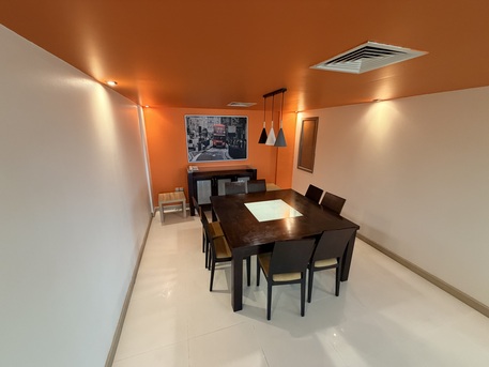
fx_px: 198
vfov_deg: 85.7
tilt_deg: -14.3
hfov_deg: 102.0
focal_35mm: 14
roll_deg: +0.1
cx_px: 244
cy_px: 184
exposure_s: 1/50
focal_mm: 2.22
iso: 250
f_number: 2.2
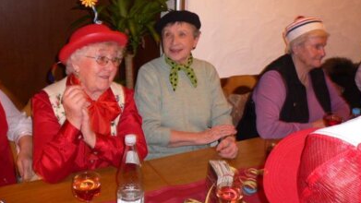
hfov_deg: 51.6
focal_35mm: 39
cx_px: 183
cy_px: 78
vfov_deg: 30.3
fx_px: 373
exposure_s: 1/8
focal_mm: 5.8
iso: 100
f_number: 2.8
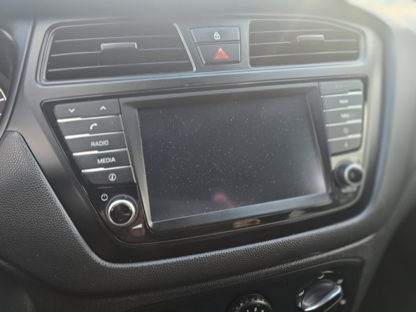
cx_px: 208
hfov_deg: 73.9
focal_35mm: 23
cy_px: 156
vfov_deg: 58.9
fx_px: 276
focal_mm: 6.3
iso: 200
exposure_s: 1/100
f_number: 1.7
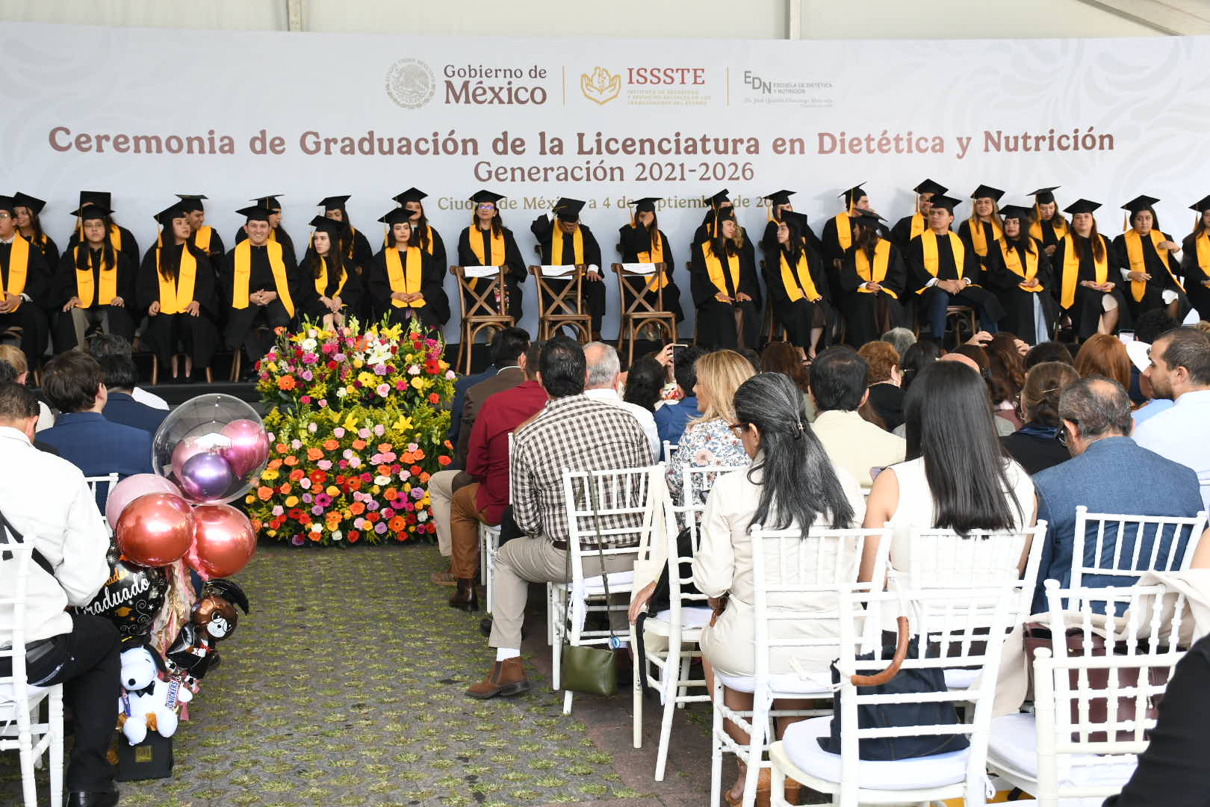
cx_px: 605
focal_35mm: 51
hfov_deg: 38.9
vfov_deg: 26.5
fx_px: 1714
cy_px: 404
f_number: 5.6
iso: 500
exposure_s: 1/125
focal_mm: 34
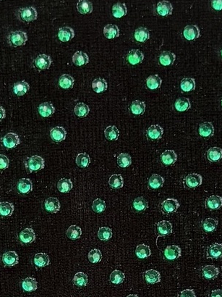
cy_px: 354
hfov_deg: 24.0
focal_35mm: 60
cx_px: 175
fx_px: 514
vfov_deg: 28.2
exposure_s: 1/121
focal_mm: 6.76
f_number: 1.78
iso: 200
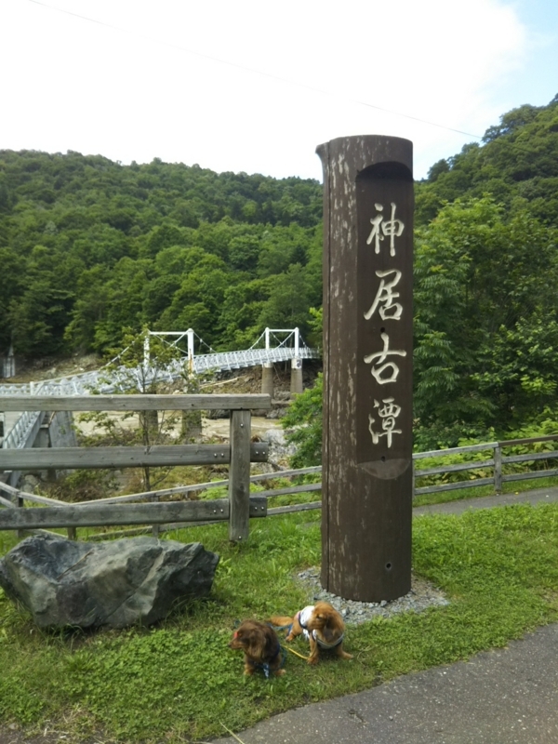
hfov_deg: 46.8
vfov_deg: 60.0
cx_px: 279
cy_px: 372
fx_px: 645
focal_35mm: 30
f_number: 2.2
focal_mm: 4
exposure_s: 1/320
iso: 25
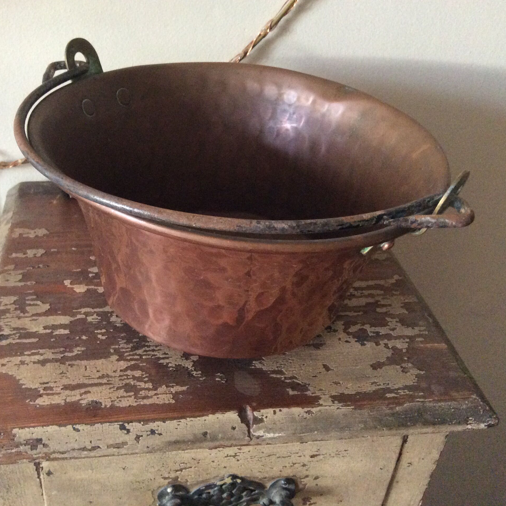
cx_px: 208
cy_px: 252
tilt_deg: -35.1
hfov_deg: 43.7
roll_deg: -2.6
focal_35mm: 38
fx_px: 628
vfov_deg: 43.9
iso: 320
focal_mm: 3.3
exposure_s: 1/17
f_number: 2.4
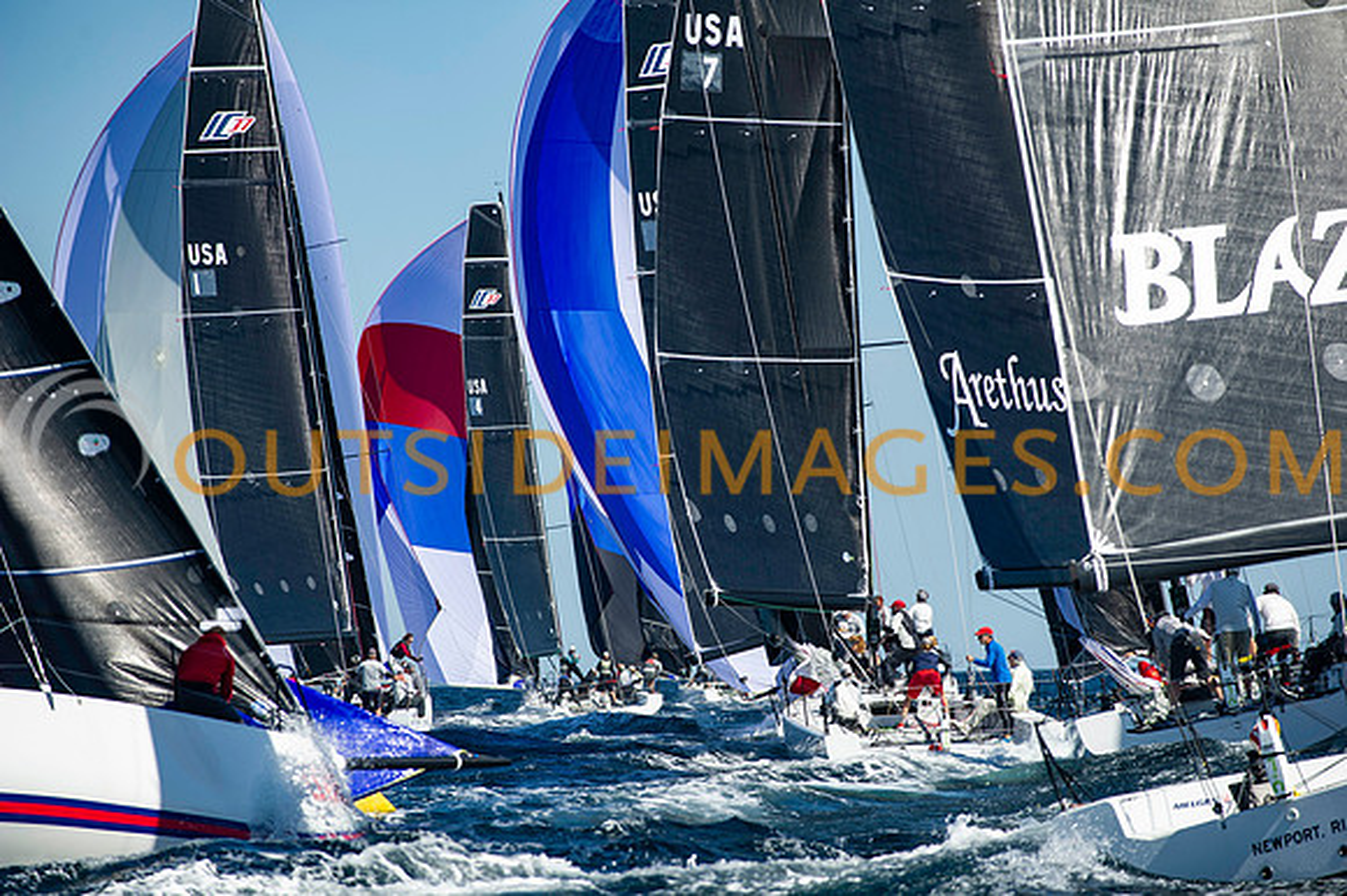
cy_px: 448
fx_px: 7479
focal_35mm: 200
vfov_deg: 6.9
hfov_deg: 10.3
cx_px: 674
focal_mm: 200
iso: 250
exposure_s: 1/1600
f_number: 5
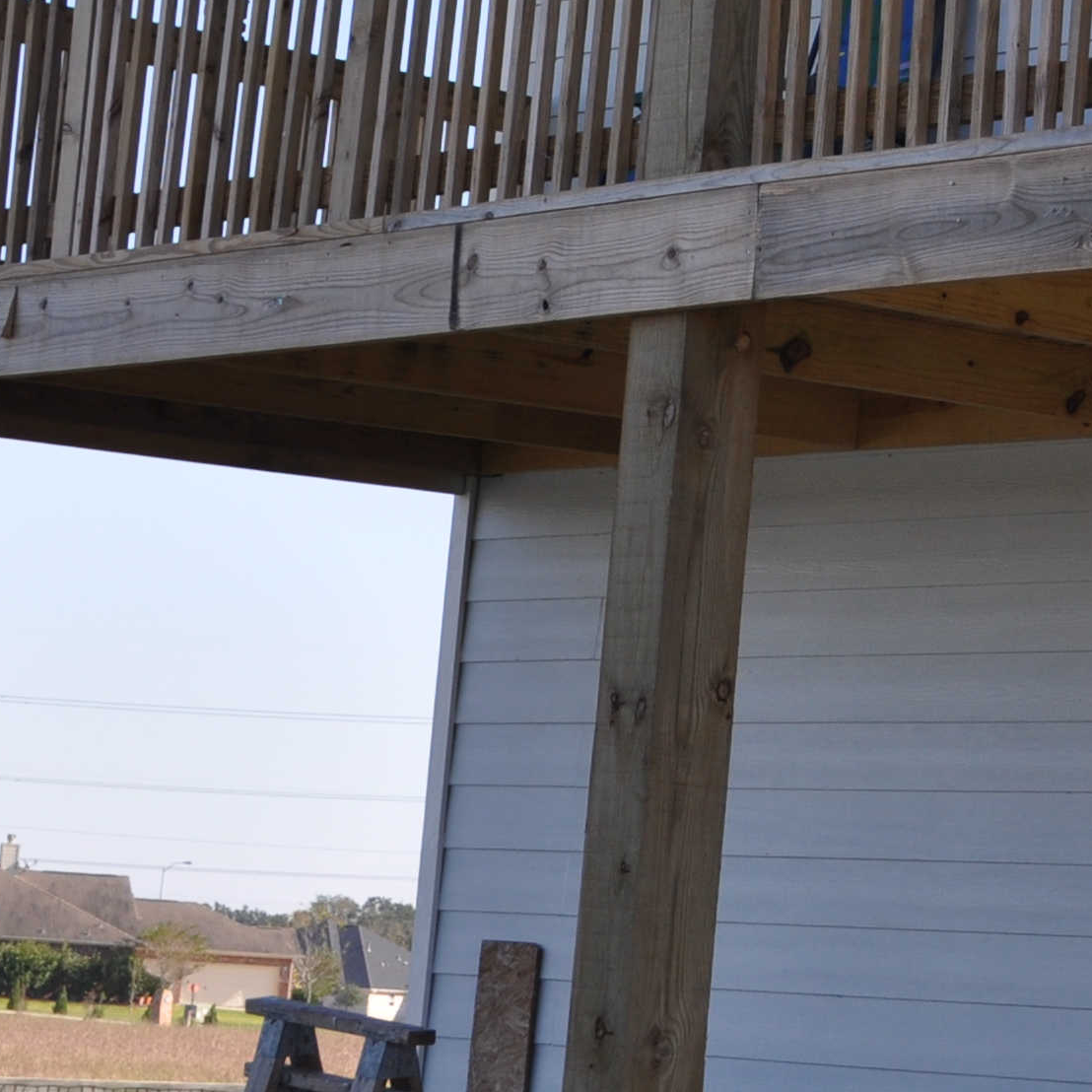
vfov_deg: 12.4
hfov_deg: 12.2
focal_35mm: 138
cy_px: -224
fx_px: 4925
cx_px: 1483
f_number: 8
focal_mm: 28
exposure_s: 1/250
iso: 200
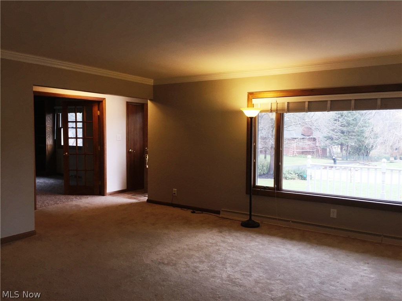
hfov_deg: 61.7
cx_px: 201
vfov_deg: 48.2
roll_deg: -0.9
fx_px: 337
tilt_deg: -4.4
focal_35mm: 29
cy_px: 150
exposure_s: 1/30
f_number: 2.2
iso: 32
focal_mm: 4.15
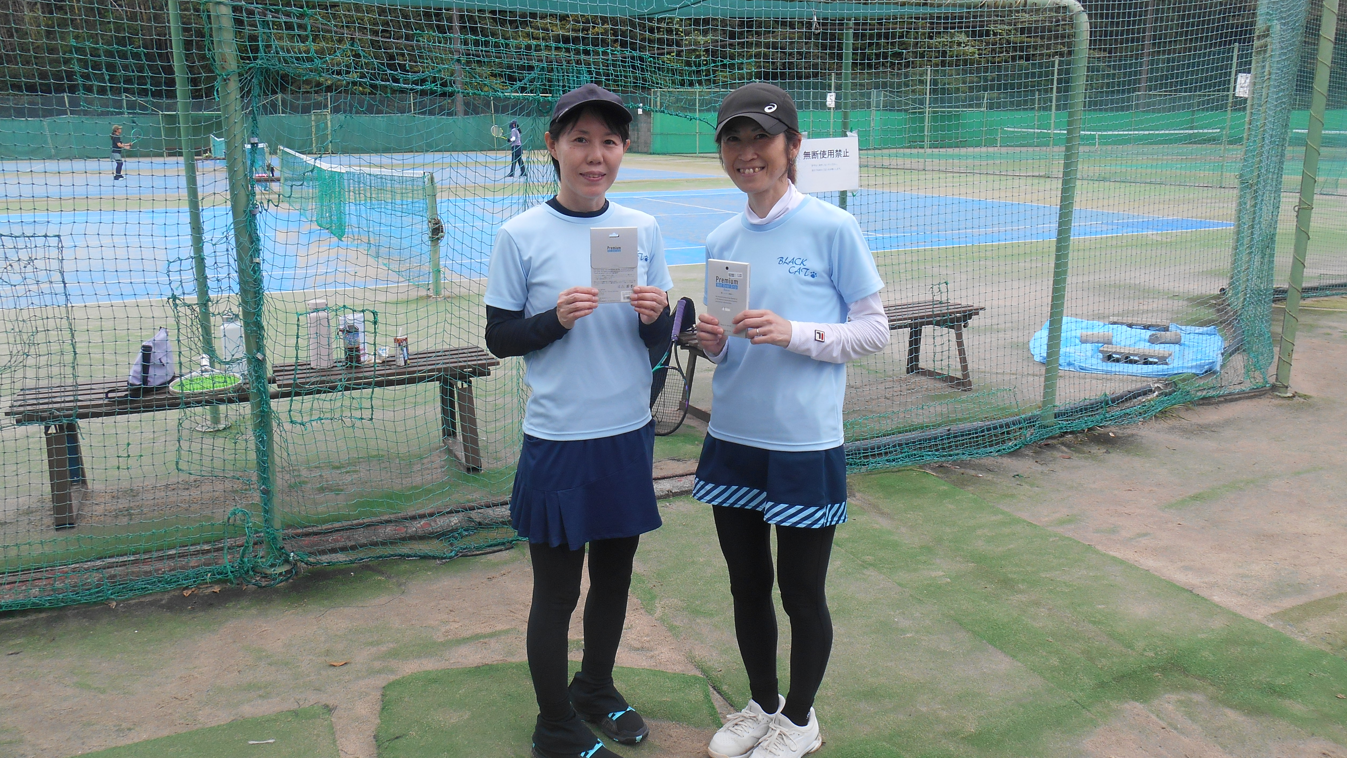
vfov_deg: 40.2
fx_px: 1036
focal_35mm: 29
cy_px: 378
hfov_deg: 66.1
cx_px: 661
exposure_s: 1/50
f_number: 3.4
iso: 80
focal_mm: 4.7
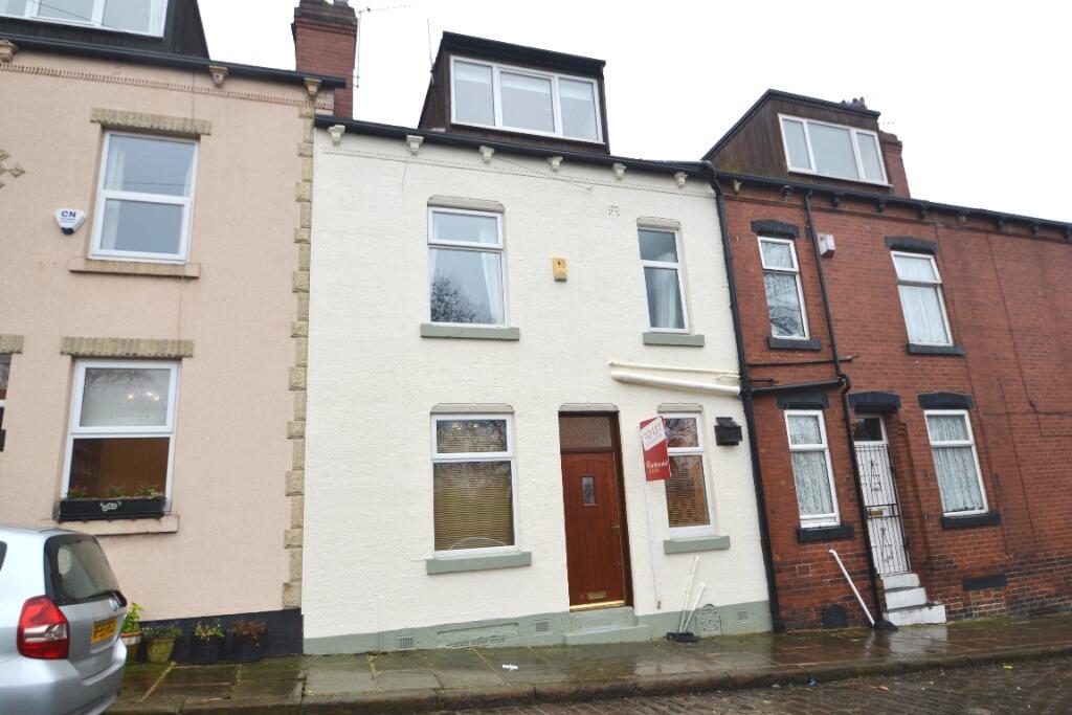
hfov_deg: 81.2
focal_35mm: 21
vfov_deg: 59.5
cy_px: 358
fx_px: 625
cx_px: 536
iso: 400
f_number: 4.5
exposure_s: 1/80
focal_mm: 14
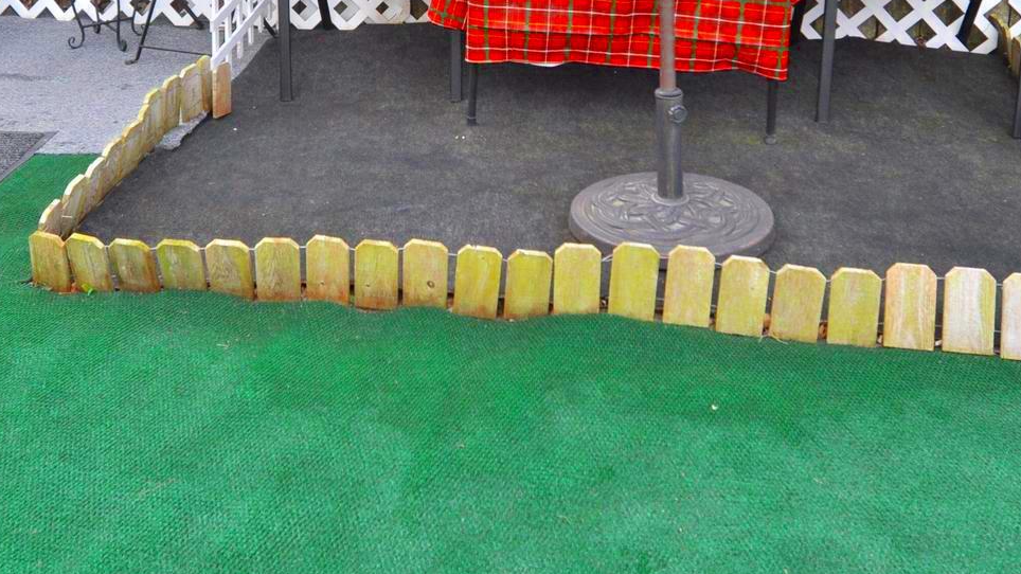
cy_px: 0
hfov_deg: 50.5
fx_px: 1083
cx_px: 478
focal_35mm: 40
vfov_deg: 27.9
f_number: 5.6
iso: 400
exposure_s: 1/125
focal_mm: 12
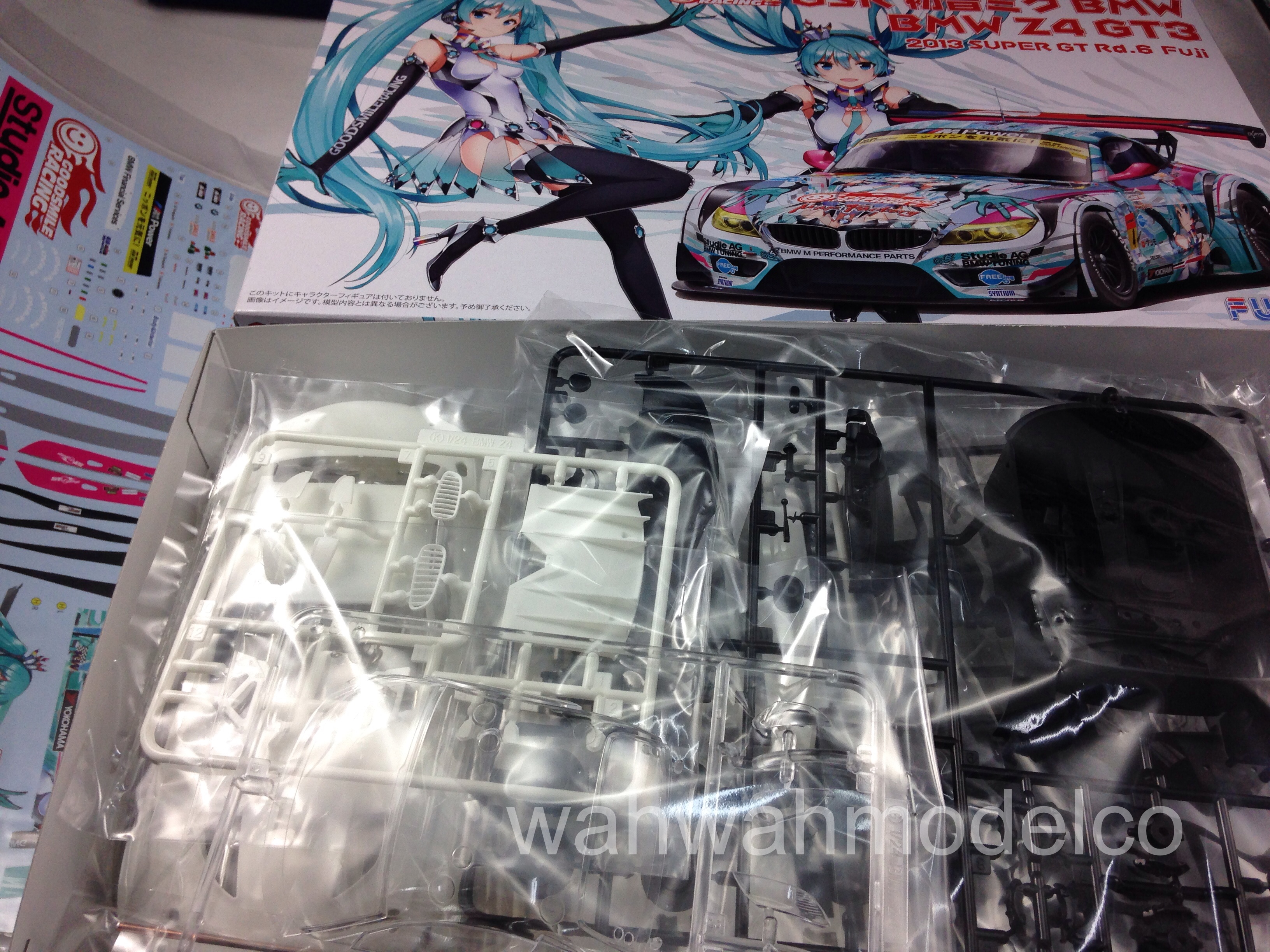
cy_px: 476
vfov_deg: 42.9
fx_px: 1211
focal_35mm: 33
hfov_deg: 55.4
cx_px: 635
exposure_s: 1/120
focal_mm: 4.12
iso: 80
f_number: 2.4
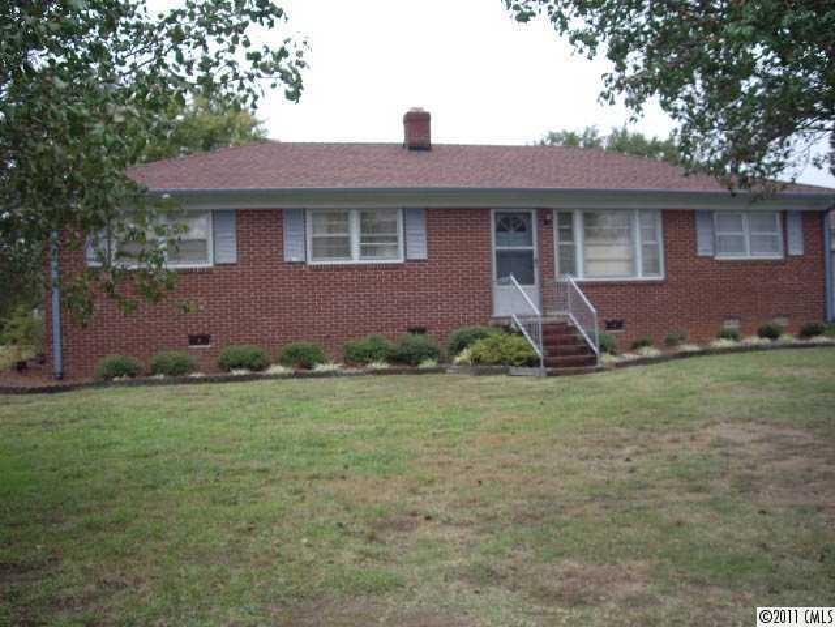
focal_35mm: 38
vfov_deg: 37.7
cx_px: 418
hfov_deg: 49.0
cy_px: 314
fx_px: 917
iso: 100
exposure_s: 1/400
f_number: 2.7
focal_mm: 6.2
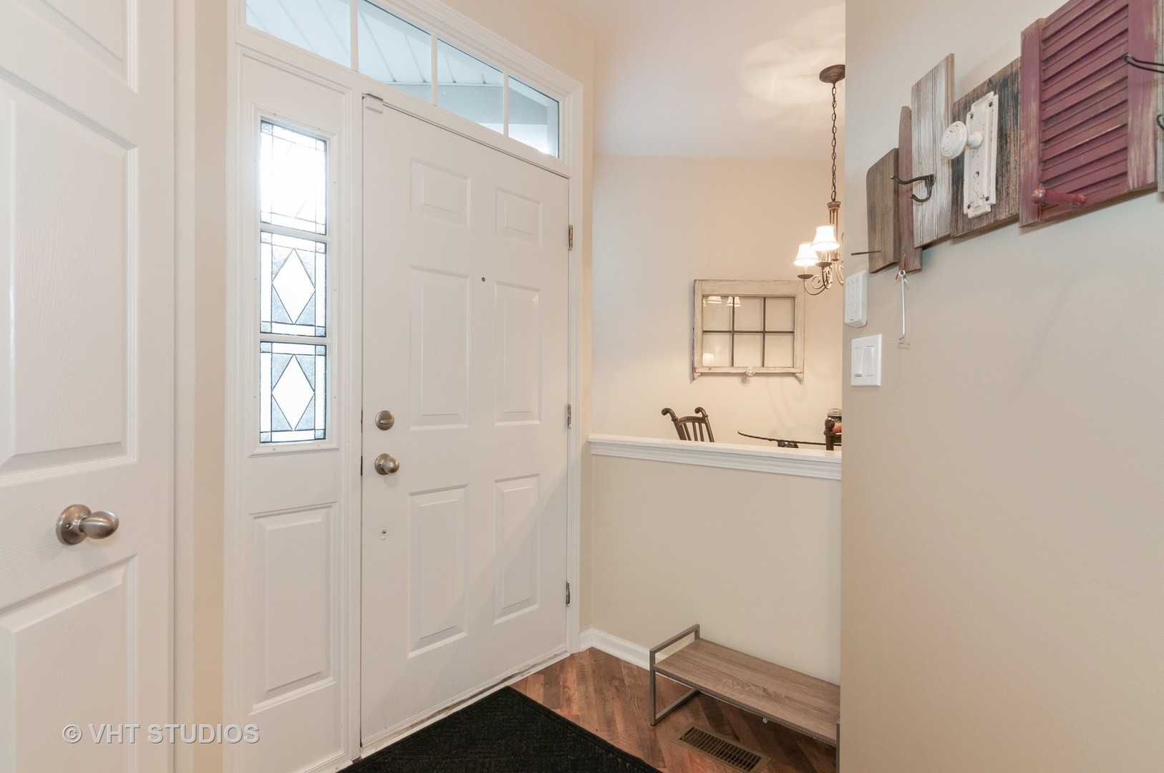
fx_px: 969
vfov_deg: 43.5
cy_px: 386
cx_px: 582
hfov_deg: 62.0
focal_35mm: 30
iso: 400
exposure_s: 1/4
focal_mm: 20
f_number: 8
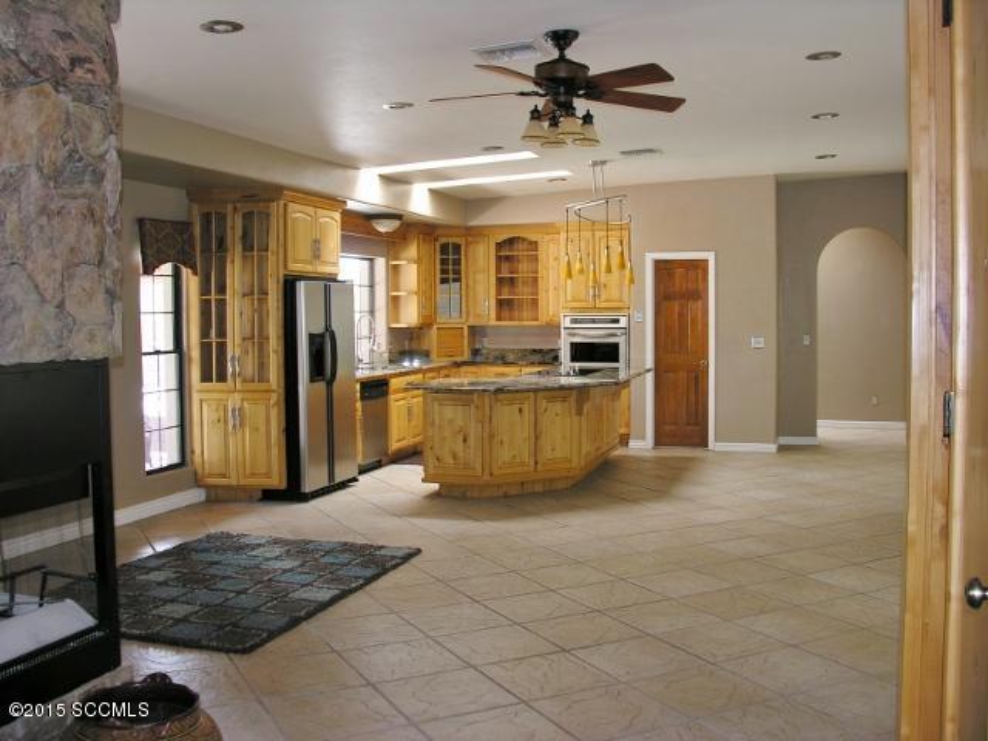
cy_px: 370
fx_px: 999
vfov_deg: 40.7
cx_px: 494
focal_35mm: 35
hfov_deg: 52.6
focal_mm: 8.9
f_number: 2.8
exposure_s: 1/30
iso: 50
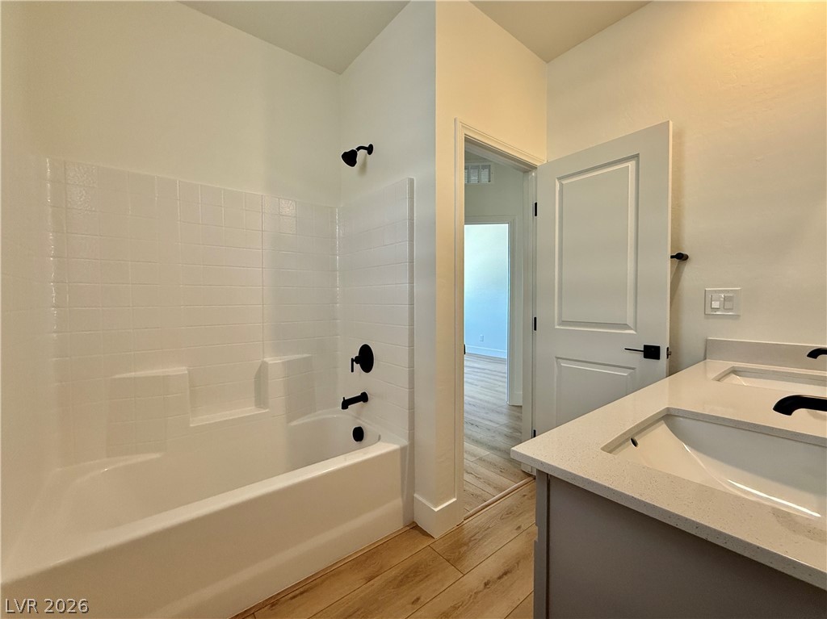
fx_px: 334
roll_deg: +1.6
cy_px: 310
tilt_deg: -1.3
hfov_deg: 102.1
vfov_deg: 85.6
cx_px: 414
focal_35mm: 14
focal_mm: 2.22
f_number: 2.2
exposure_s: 1/120
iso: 250
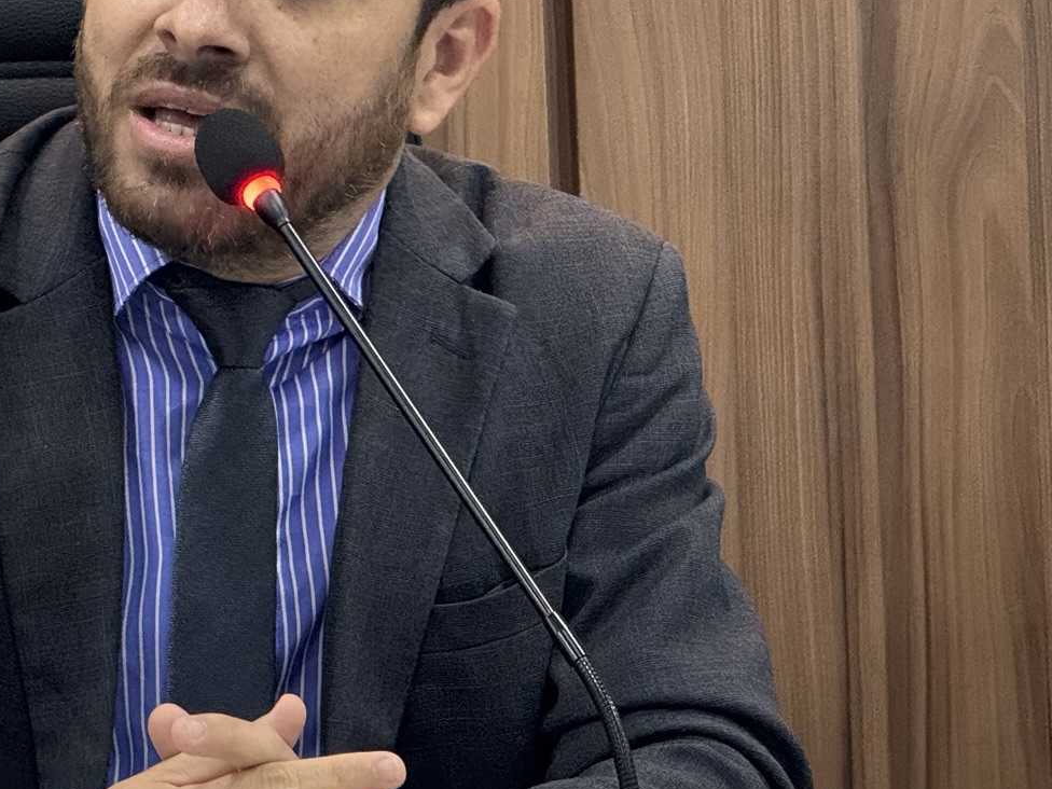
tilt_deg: -2.7
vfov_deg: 6.0
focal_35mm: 246
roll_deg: +2.1
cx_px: 198
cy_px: 405
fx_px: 7476
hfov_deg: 8.0
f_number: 2.8
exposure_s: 1/60
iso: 640
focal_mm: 15.66
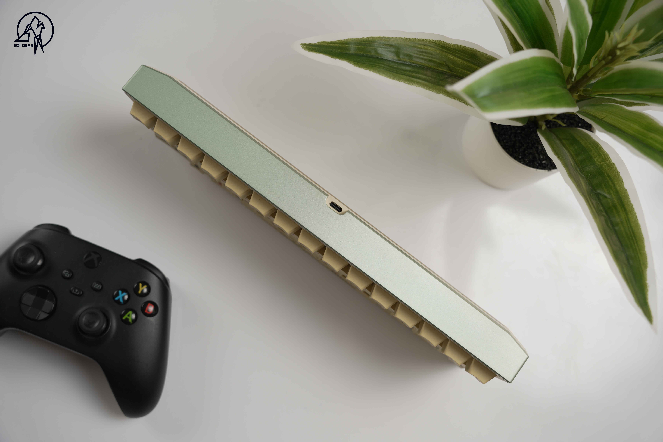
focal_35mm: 37
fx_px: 689
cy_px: 221
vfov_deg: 35.6
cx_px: 332
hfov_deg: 51.4
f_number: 5
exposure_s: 1/100
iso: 125
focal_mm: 37.4
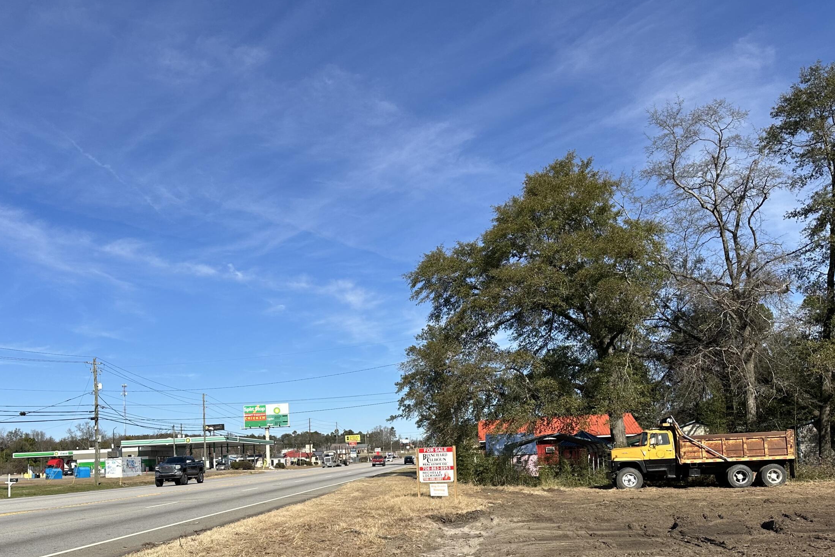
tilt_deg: +3.0
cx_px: 372
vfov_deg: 37.9
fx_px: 789
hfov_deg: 55.7
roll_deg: +3.6
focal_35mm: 34
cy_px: 421
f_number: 1.78
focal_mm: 6.86
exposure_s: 1/5525
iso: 80
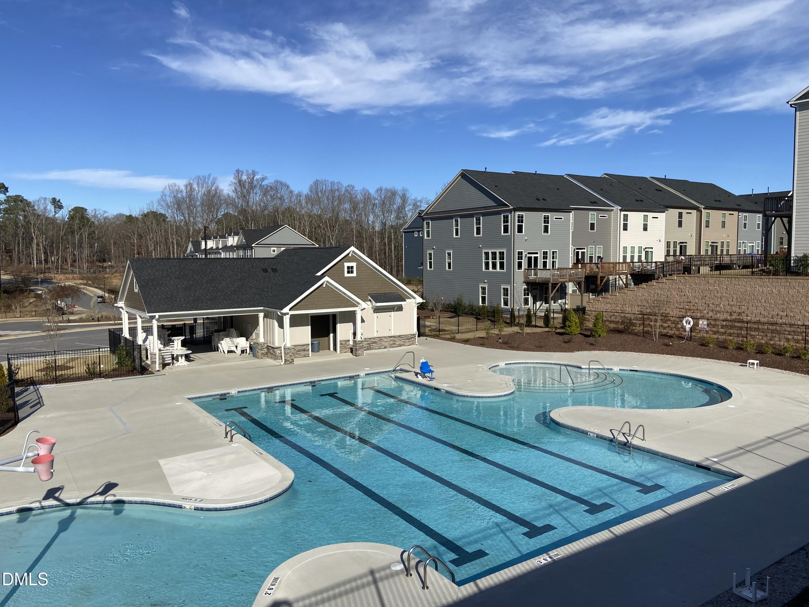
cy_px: 304
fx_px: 608
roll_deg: +0.2
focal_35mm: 26
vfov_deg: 53.1
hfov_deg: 67.3
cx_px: 404
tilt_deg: -4.0
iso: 32
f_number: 1.8
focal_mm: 4.25
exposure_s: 1/3984
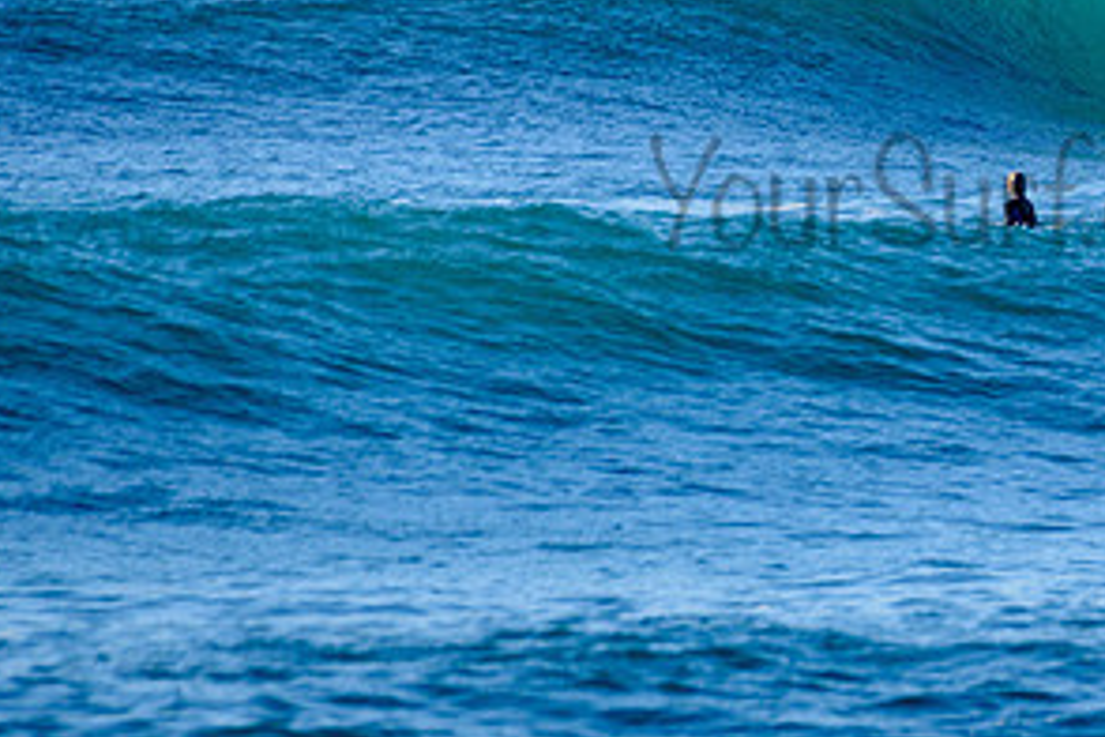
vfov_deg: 1.1
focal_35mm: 1210
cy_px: 52
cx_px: 1284
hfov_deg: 1.7
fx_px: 37137
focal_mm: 500
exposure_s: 1/2000
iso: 250
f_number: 5.6
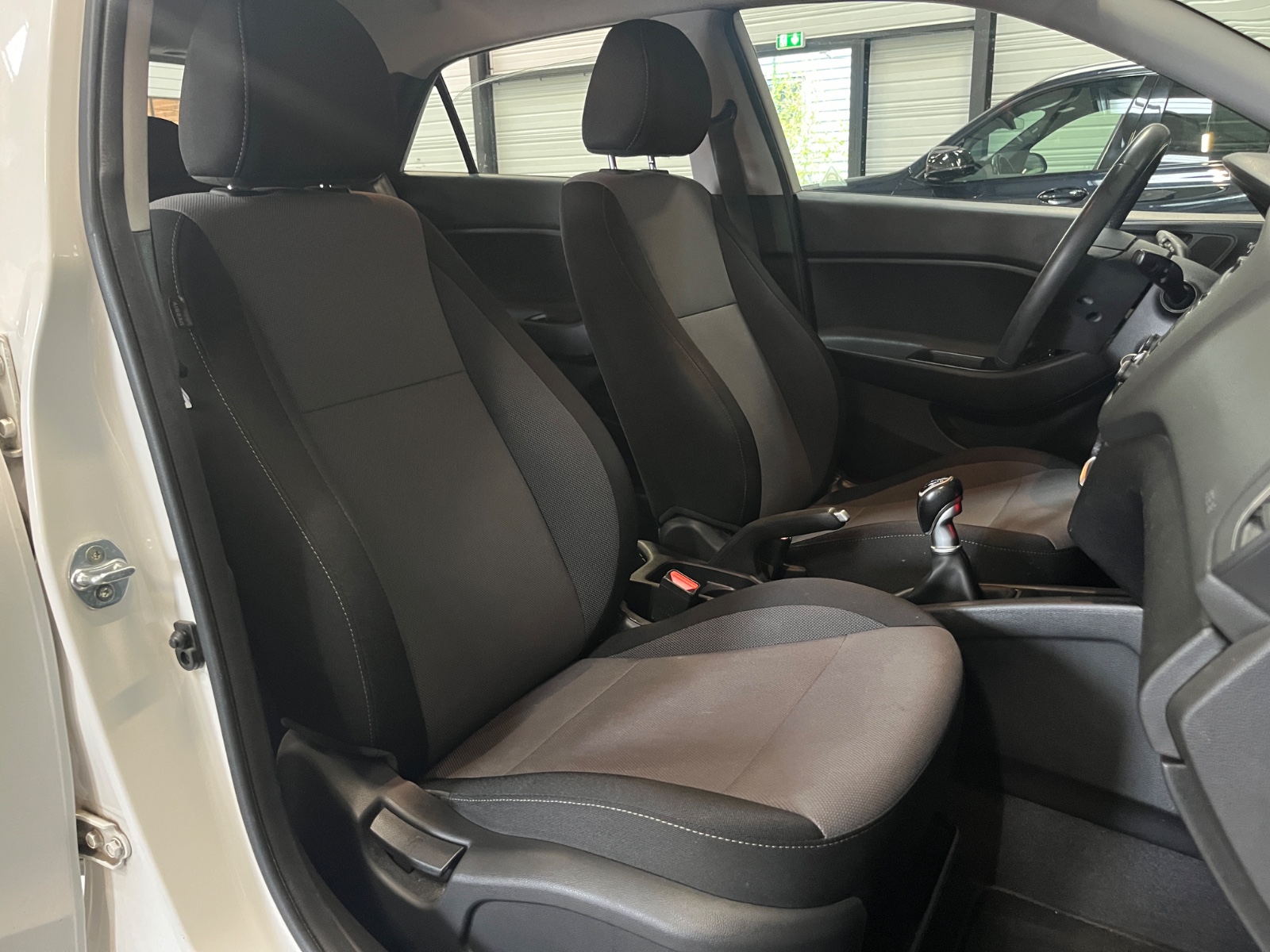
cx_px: 635
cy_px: 476
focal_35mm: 26
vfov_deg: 53.1
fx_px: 954
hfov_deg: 67.3
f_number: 1.6
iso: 500
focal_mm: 5.1
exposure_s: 1/25
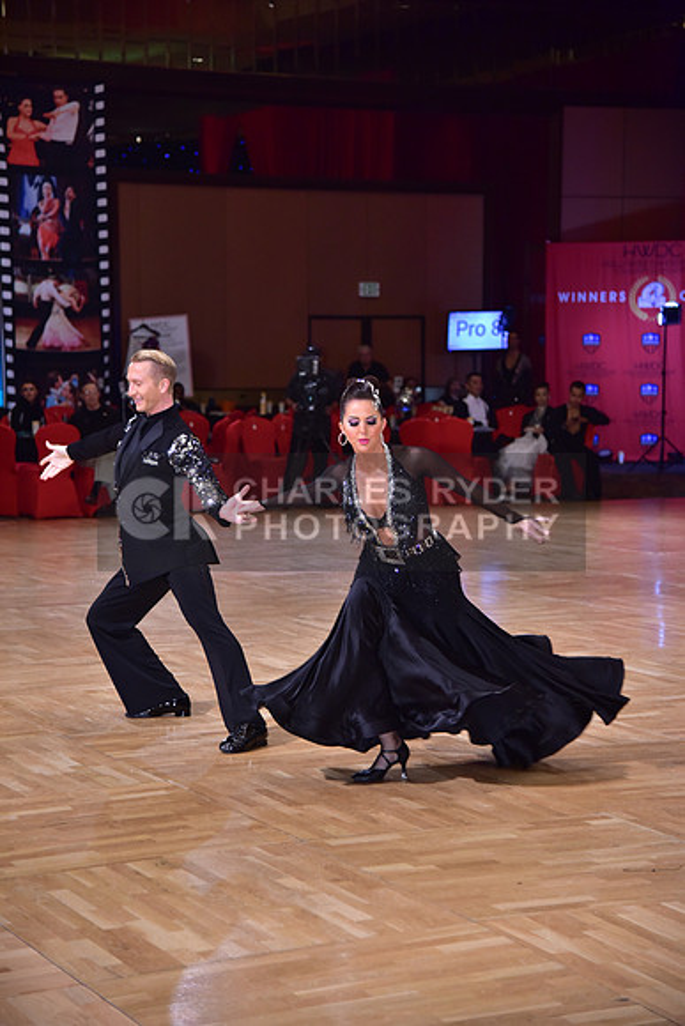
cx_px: 342
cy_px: 513
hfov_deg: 17.5
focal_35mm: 78
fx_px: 2225
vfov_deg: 26.0
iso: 2000
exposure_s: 1/200
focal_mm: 78
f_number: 4
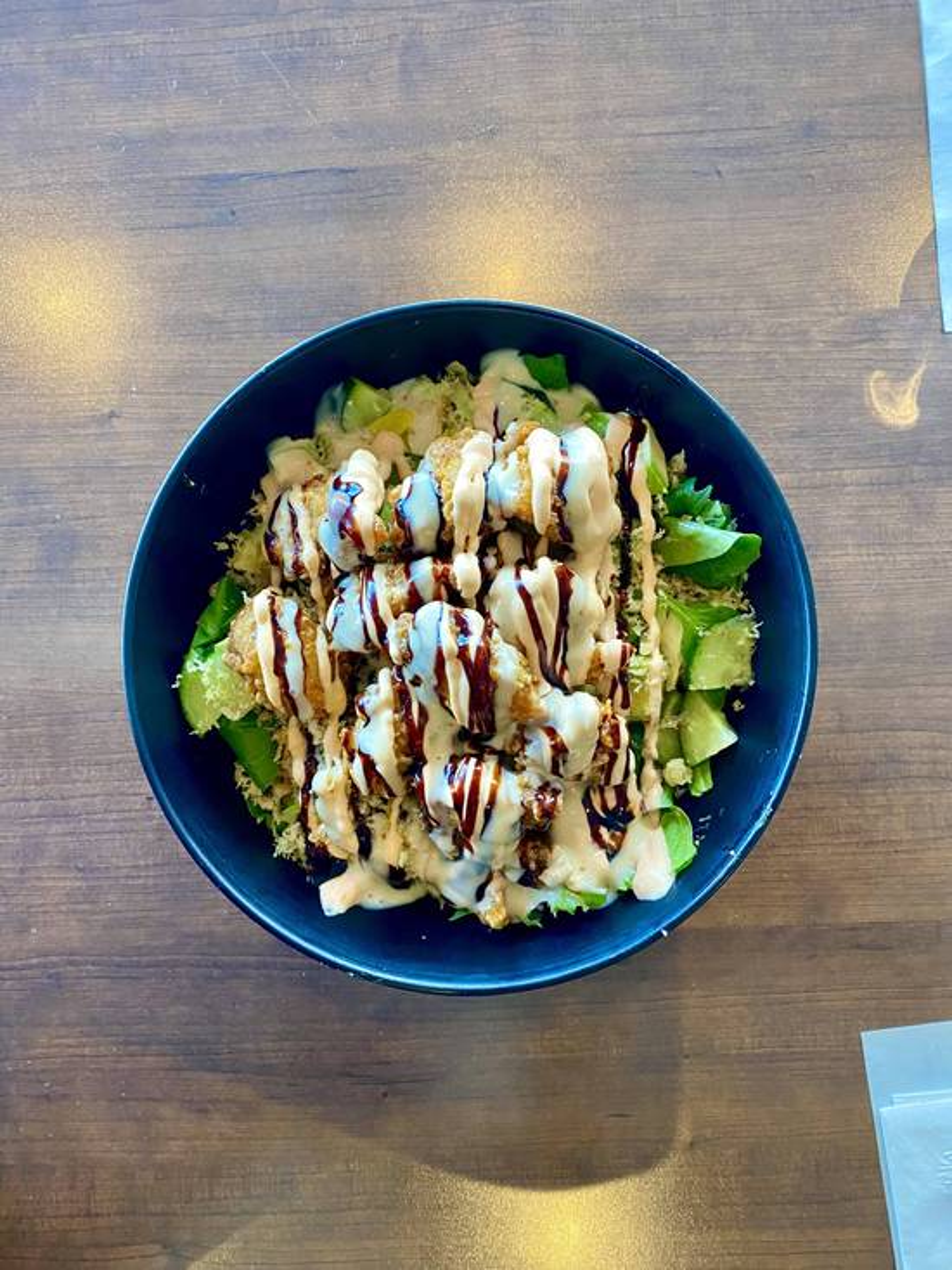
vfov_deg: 67.3
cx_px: 476
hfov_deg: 53.1
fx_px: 953
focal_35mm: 26
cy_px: 635
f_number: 1.8
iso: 200
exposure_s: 1/60
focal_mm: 4.25
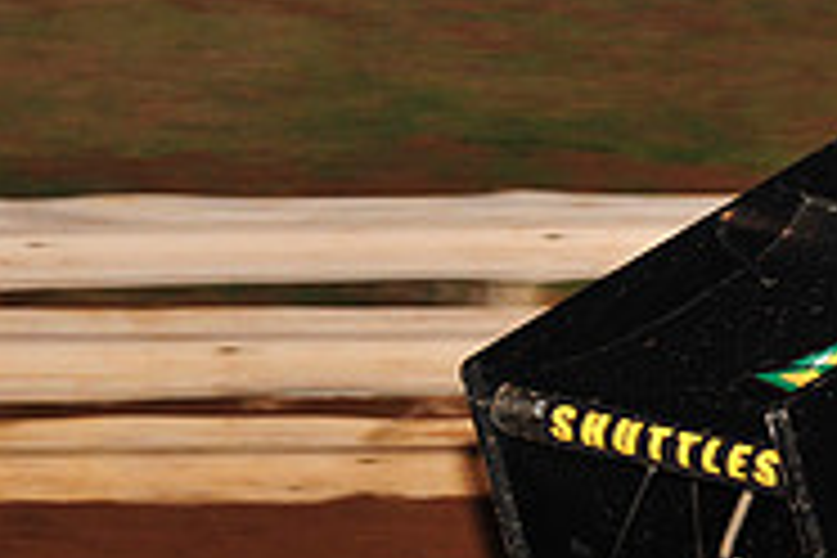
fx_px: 9764
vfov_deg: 3.3
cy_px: 662
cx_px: 832
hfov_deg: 4.9
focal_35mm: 420
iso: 1000
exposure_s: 1/320
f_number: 5.6
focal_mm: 135
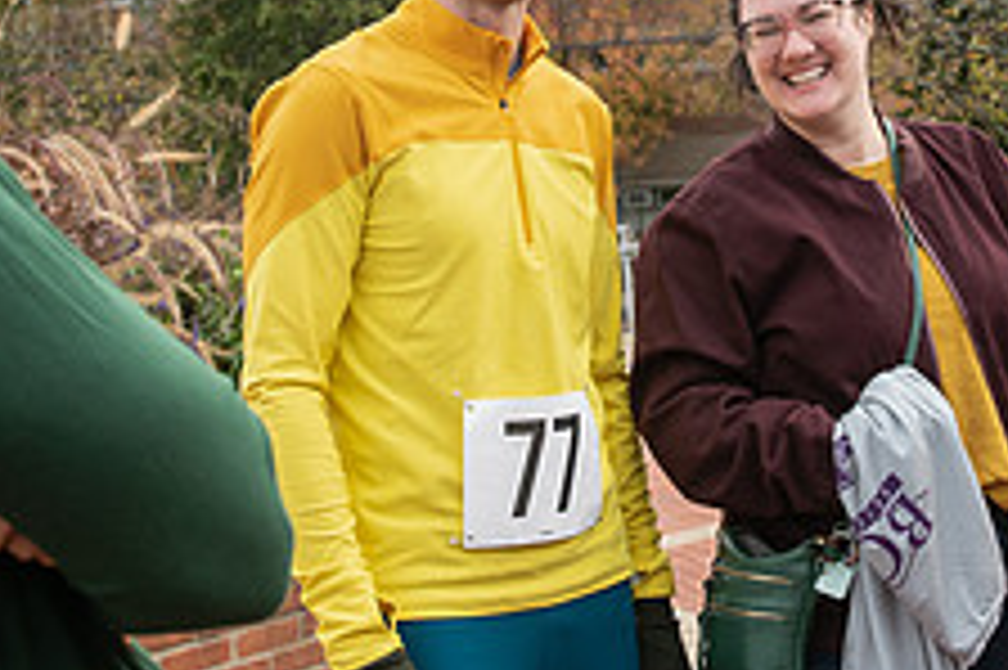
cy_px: 83
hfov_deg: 24.3
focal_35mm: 83
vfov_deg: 16.2
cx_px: 688
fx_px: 2322
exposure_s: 1/320
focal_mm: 32
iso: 400
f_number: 5
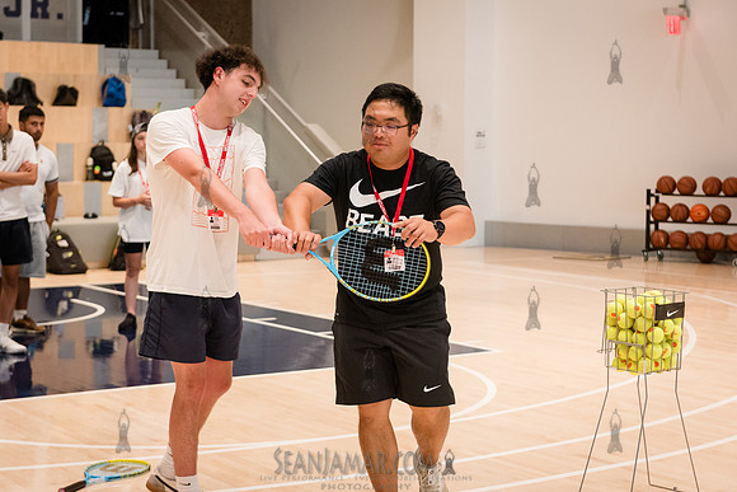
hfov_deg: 27.9
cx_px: 368
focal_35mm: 72
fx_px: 1483
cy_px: 246
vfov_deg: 18.8
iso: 5000
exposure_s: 1/400
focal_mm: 70
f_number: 4
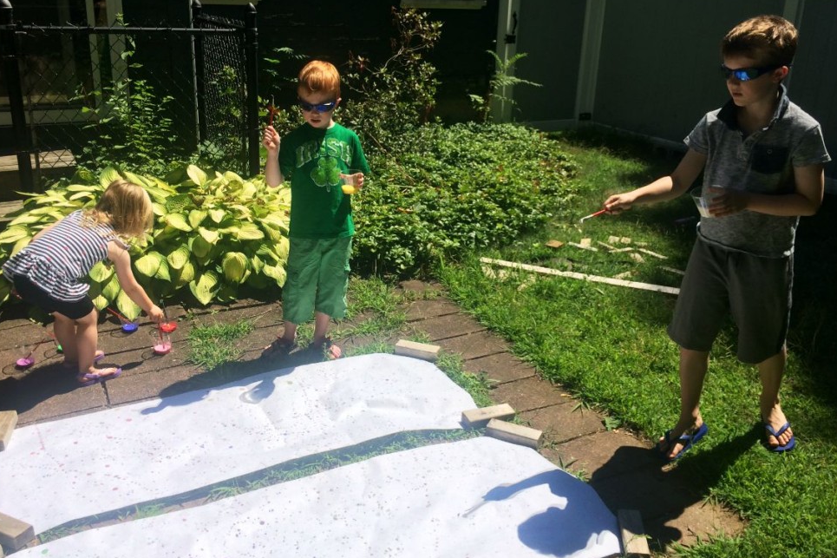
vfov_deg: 41.0
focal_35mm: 32
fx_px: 744
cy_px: 241
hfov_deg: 58.7
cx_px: 405
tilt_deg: -19.5
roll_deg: -1.0
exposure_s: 1/2283
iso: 32
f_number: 2.2
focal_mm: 4.15
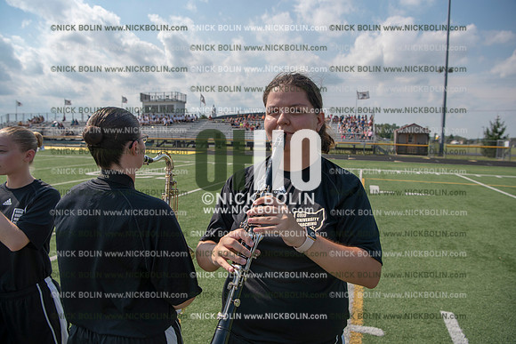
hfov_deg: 73.7
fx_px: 344
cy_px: 172
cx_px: 258
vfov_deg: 53.2
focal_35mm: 24
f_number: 5.6
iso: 200
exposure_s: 1/2000
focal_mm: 24
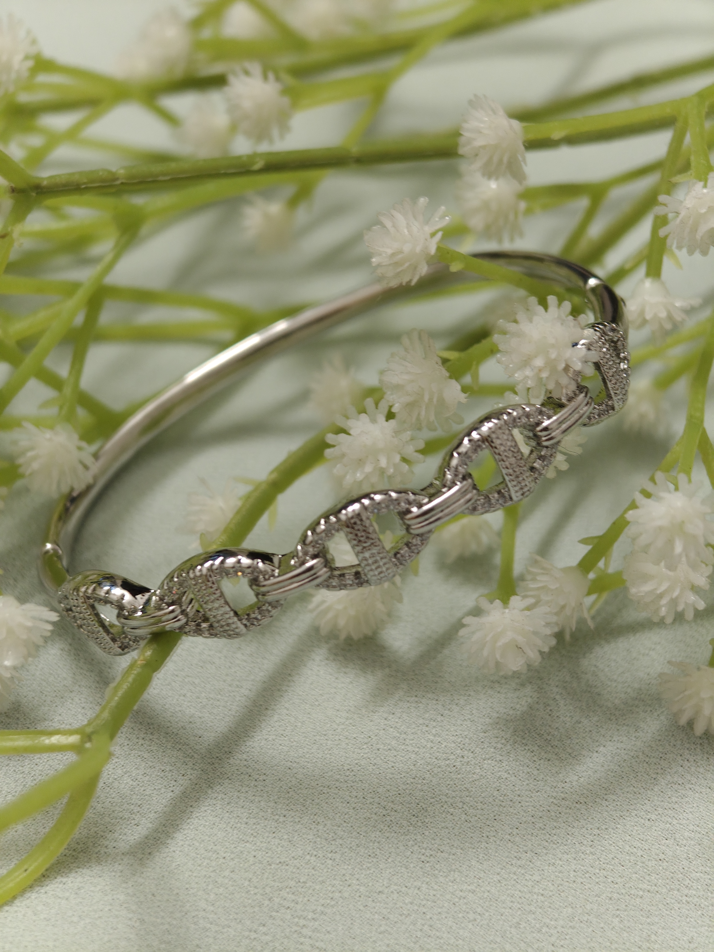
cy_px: 476
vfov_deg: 27.8
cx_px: 357
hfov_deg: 21.0
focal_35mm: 70
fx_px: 1925
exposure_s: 1/25
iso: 887
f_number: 1.4
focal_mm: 13.3
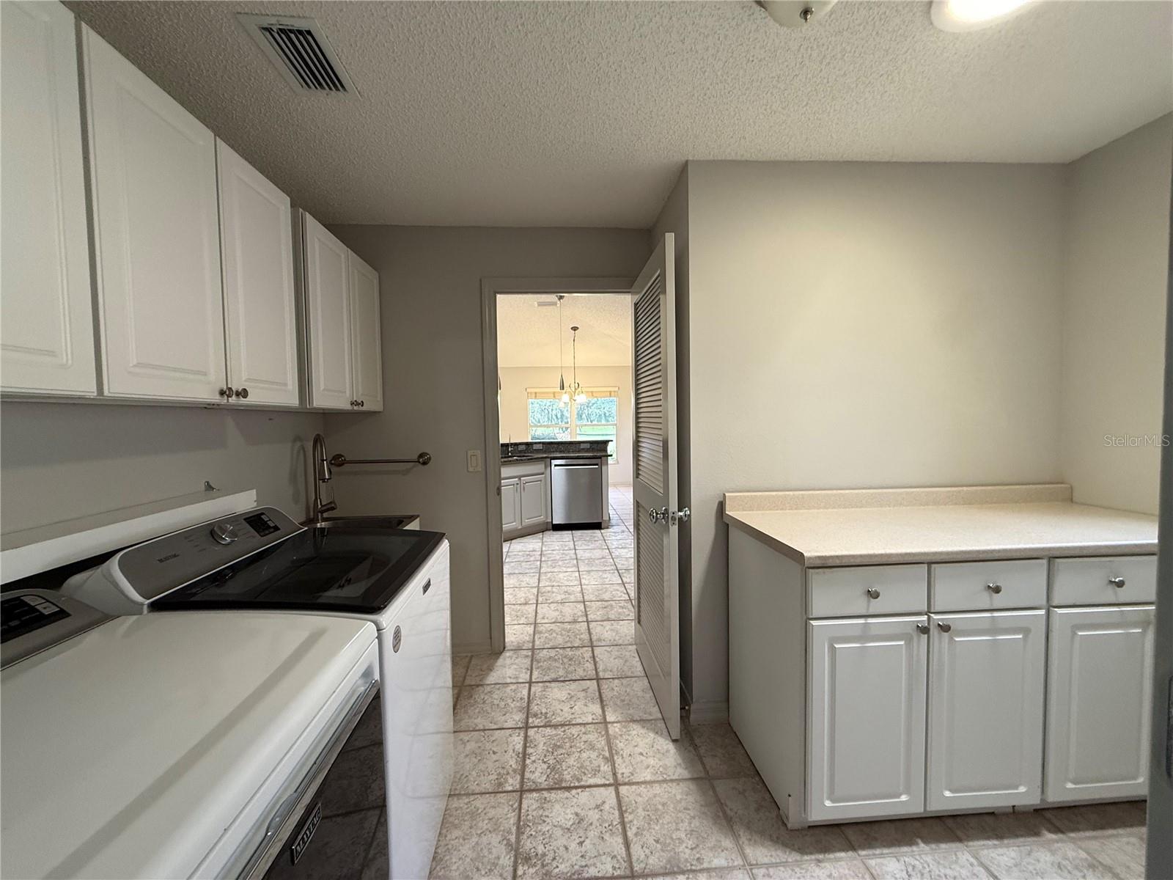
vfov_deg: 85.7
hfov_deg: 102.1
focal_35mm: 14
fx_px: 474
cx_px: 586
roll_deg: +0.6
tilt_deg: -1.9
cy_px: 440
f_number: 2.2
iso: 200
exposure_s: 1/60
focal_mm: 2.22
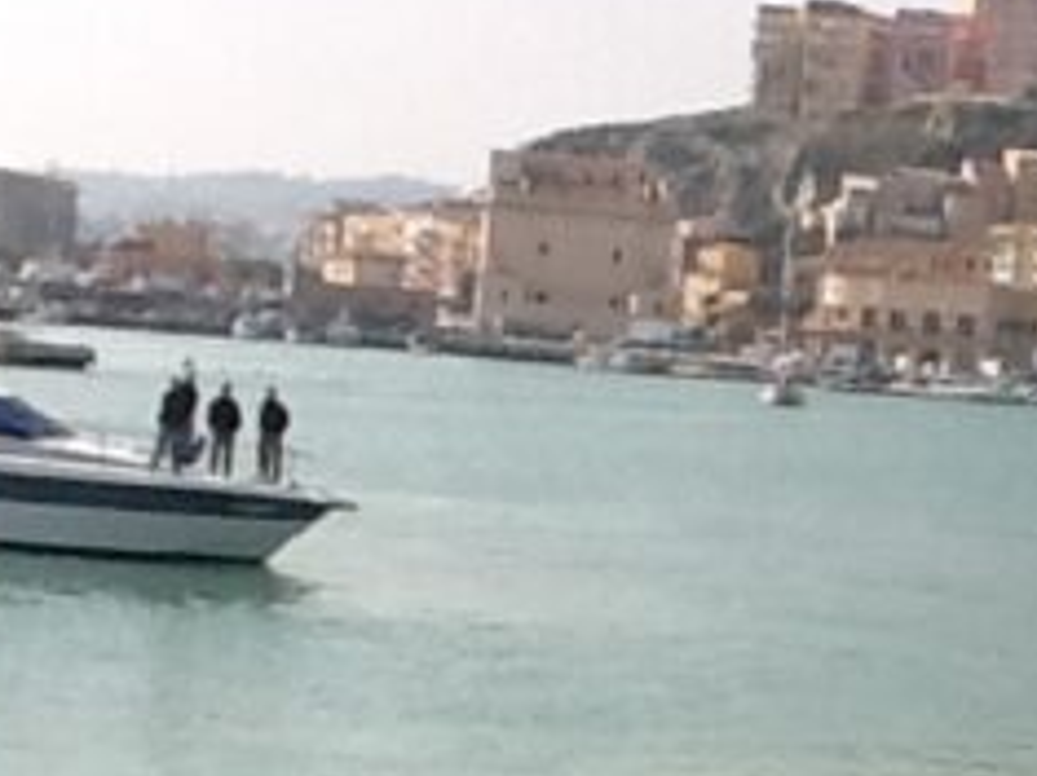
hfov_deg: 13.4
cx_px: 1209
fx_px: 4312
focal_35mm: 144
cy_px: 1208
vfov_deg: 9.9
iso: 40
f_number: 2.4
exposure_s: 1/1783
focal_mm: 2.03
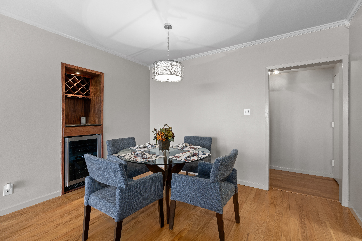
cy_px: 120
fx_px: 161
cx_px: 181
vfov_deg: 73.7
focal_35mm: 16
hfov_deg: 96.7
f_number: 7.1
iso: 320
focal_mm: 16
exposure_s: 1/1.25
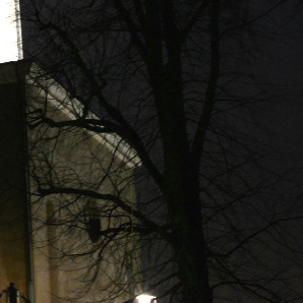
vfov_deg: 12.6
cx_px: -66
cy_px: 17
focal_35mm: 137
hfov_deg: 12.4
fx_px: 1357
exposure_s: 1/4
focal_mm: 48
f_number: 4.2
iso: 1000
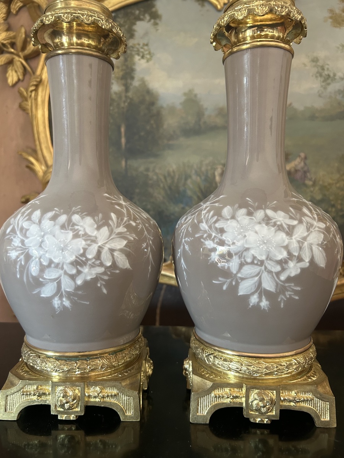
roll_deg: +1.1
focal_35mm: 26
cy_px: 229
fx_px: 345
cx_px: 172
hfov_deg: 53.1
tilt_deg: -6.1
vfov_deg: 67.3
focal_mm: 5.7
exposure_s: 1/60
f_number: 1.5
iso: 200
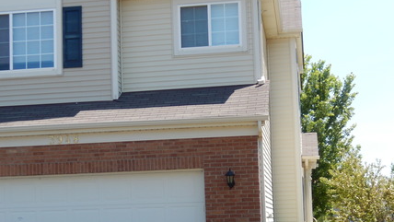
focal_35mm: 83
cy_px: 150
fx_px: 867
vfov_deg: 14.5
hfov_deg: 25.5
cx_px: 133
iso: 125
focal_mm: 9.2
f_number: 4.5
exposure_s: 1/400
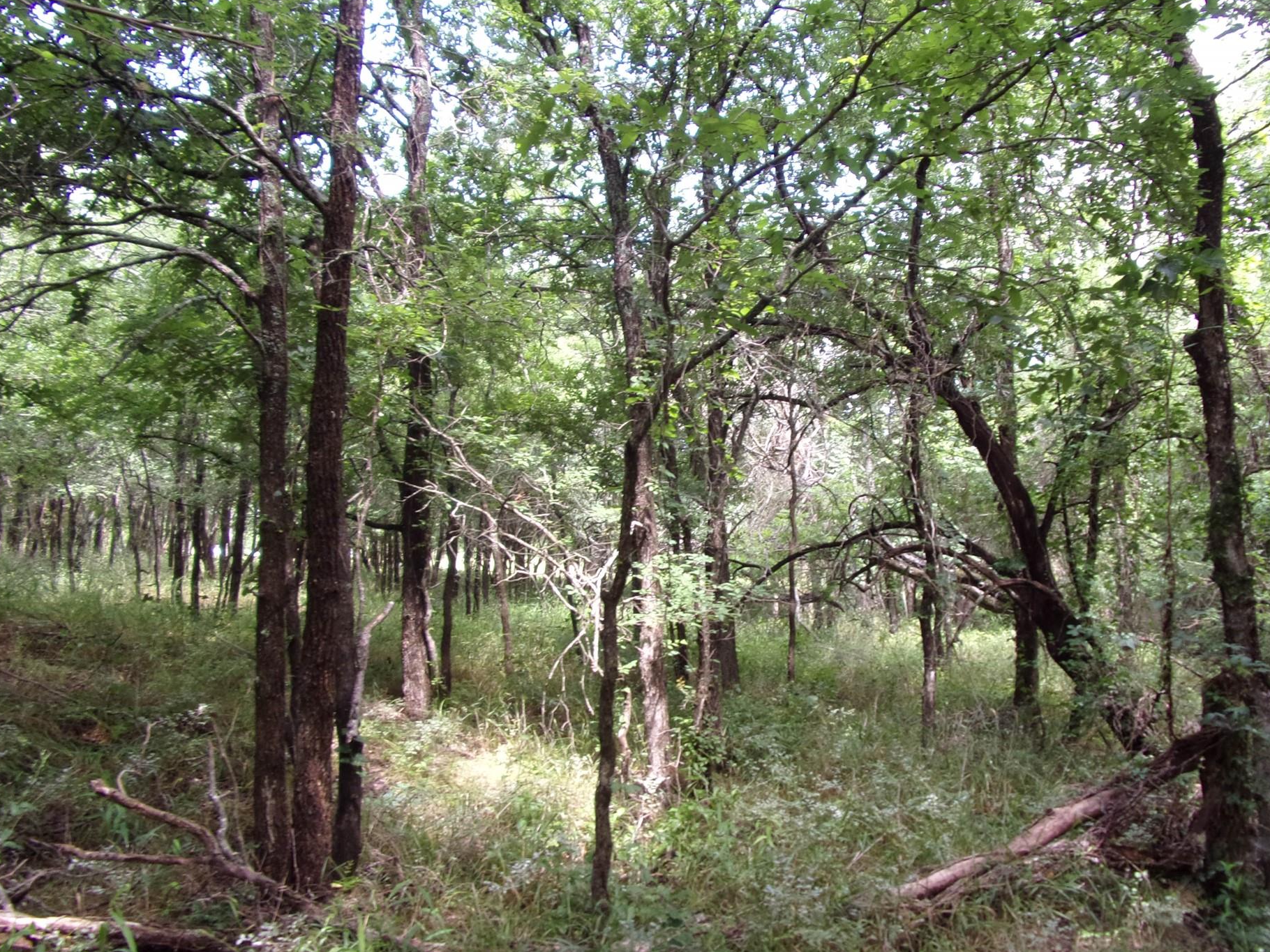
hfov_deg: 65.2
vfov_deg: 51.3
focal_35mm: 27
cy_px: 503
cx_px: 696
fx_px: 991
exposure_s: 1/45
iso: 80
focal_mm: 4.3
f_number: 3.3
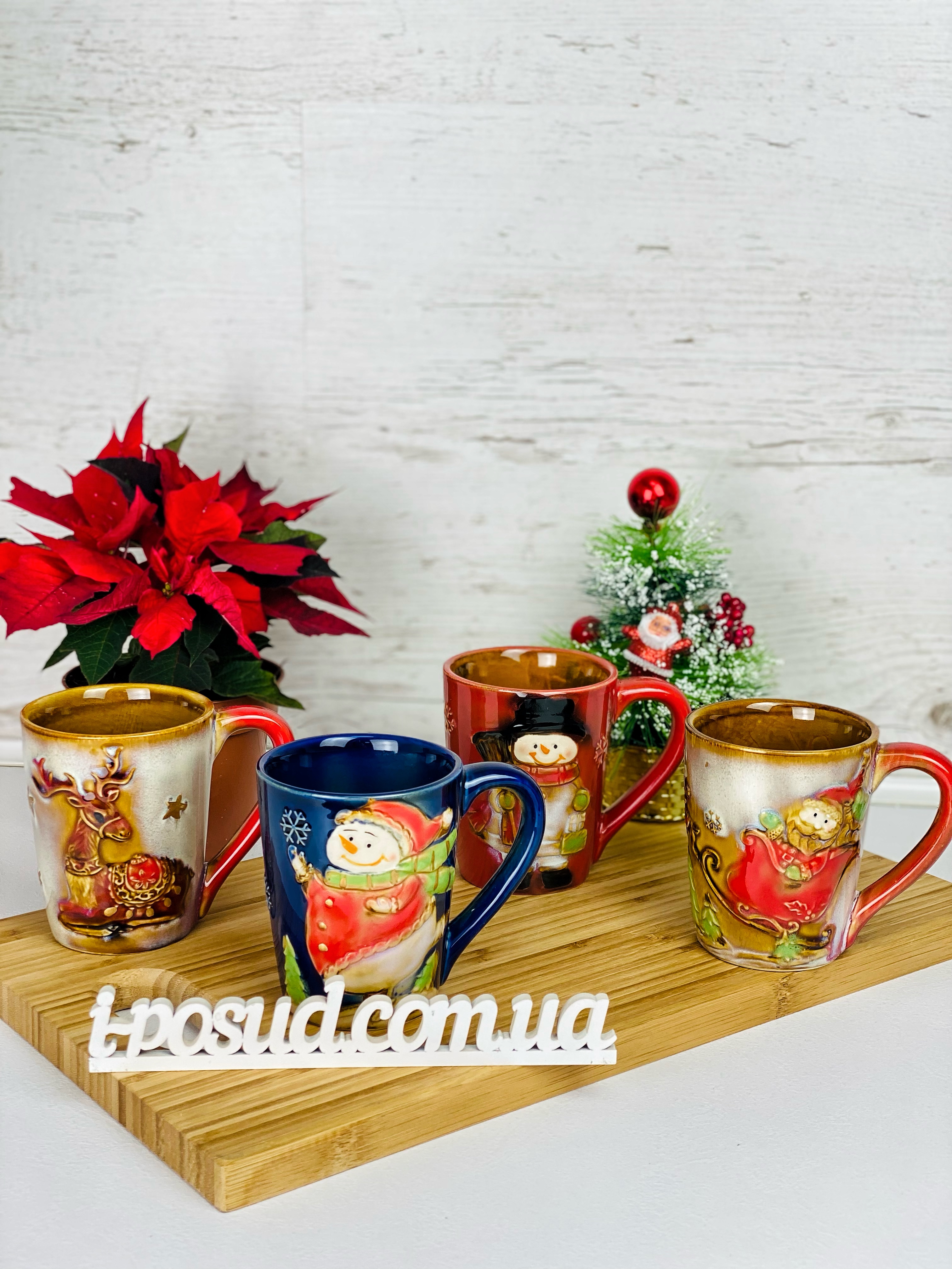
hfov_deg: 28.0
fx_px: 1907
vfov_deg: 36.8
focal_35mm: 52
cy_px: 634
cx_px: 476
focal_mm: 6
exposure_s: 1/127
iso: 20
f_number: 2
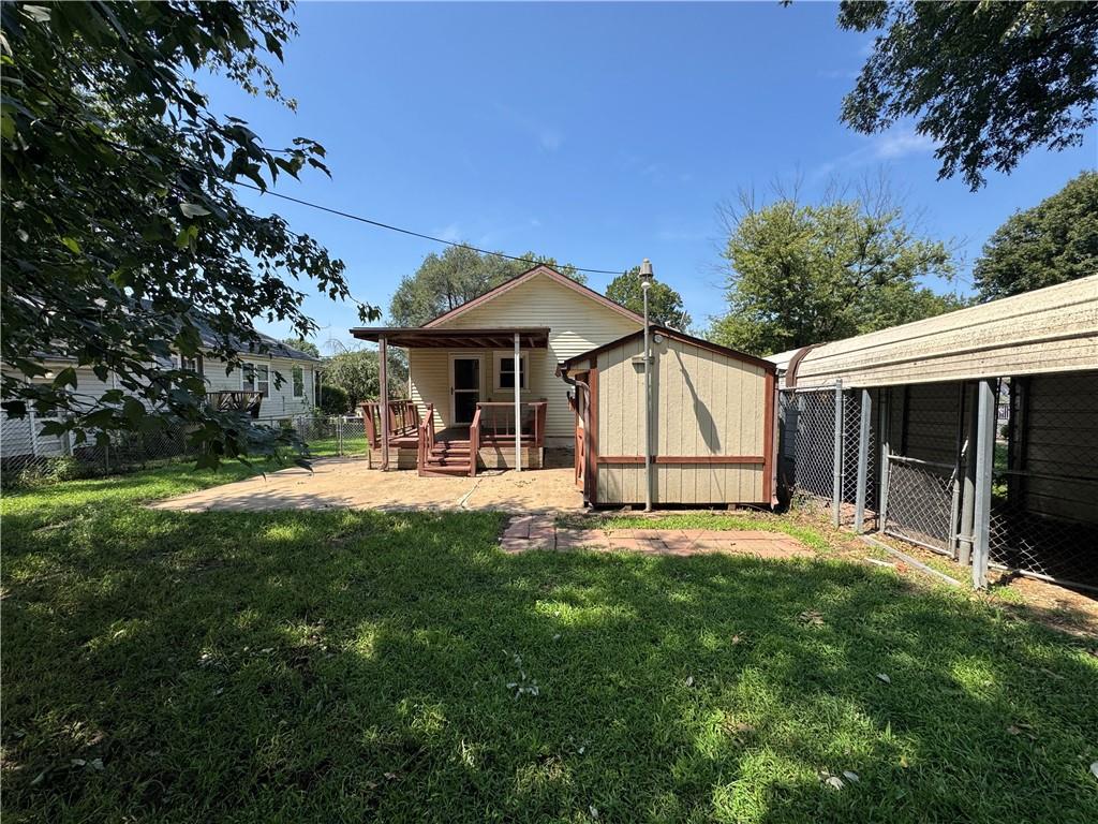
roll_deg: -0.3
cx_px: 549
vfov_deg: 85.7
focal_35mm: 14
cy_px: 412
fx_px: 444
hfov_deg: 102.1
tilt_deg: -3.5
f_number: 2.2
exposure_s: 1/1217
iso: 50
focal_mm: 2.22
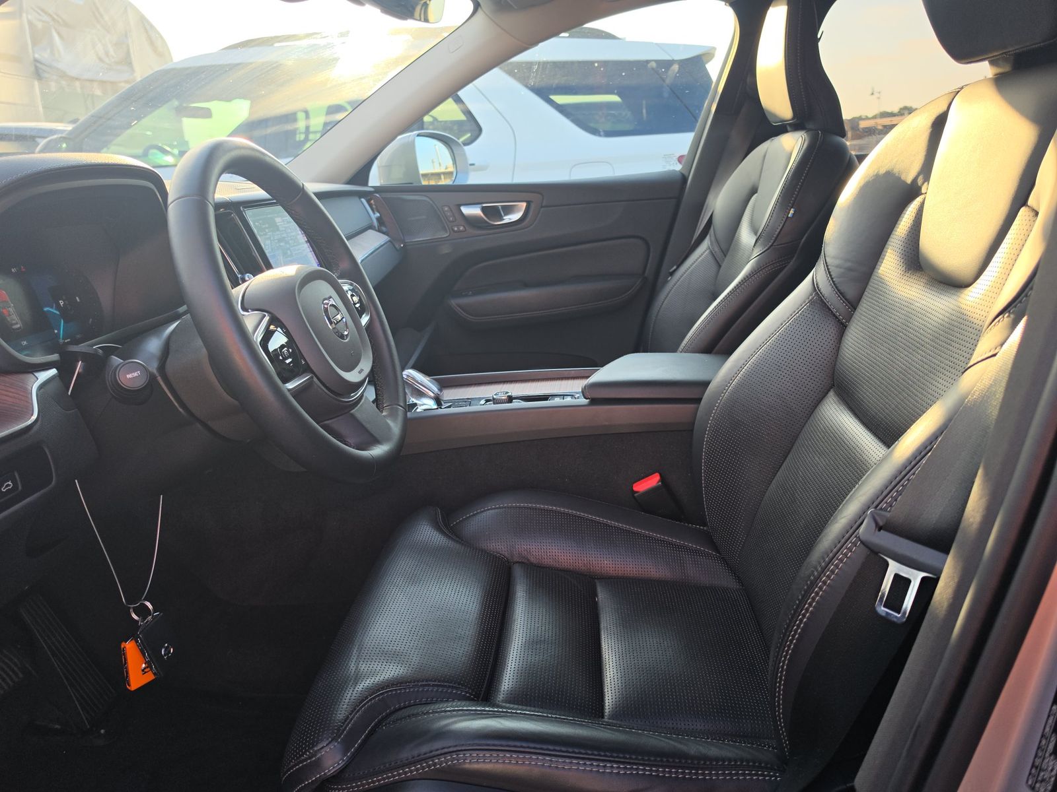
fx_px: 702
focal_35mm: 23
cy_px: 396
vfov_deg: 58.9
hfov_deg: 73.9
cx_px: 528
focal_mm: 6.5
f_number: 1.4
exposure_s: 1/182
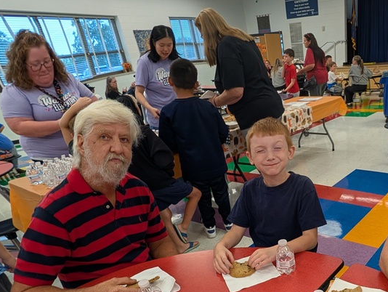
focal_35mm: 23
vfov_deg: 54.4
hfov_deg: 66.2
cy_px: 239
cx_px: 317
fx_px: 258
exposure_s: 1/127
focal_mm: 2.02
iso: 83
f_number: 1.7
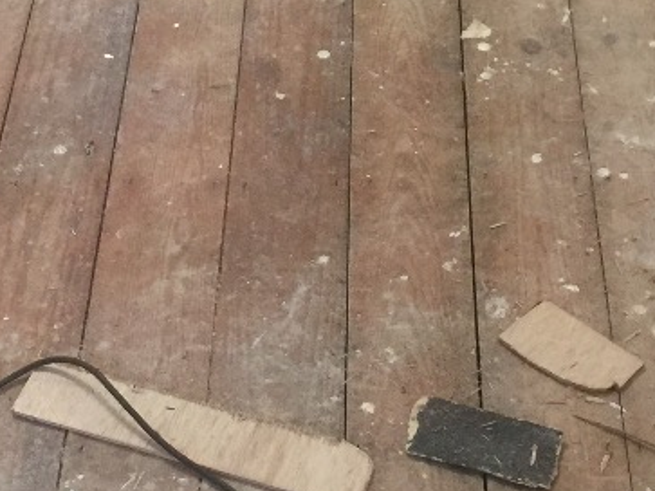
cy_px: -2
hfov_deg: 20.4
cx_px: 287
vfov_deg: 15.1
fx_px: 1816
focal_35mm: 96
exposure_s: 1/17
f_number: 2.2
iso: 100
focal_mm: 4.15
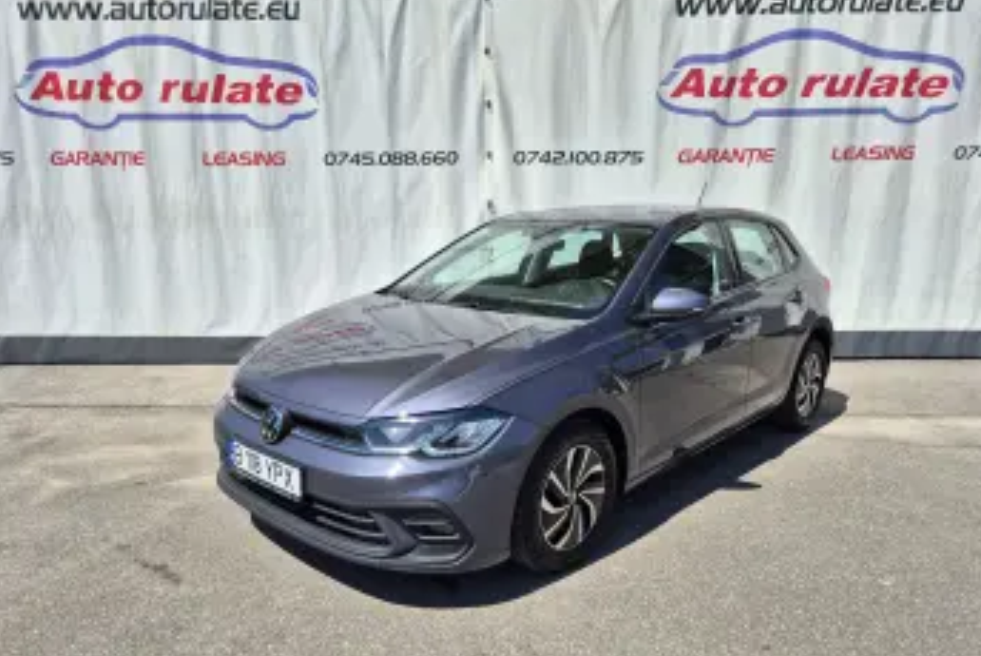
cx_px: 510
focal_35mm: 25
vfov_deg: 51.3
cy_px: 362
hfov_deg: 71.4
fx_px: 682
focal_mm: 5.4
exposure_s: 1/1668
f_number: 1.8
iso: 25
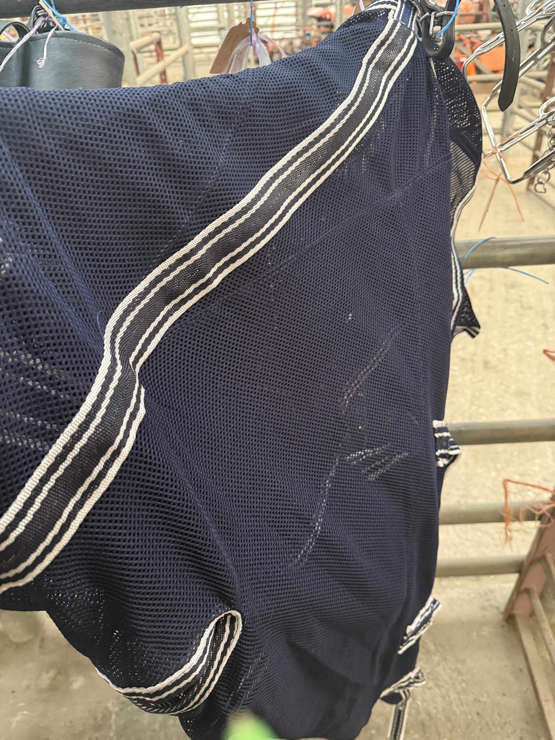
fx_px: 513
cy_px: 370
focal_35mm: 24
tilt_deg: -33.8
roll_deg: +3.3
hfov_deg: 56.8
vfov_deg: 71.6
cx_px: 278
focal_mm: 6.76
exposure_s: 1/33
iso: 640
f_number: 1.78
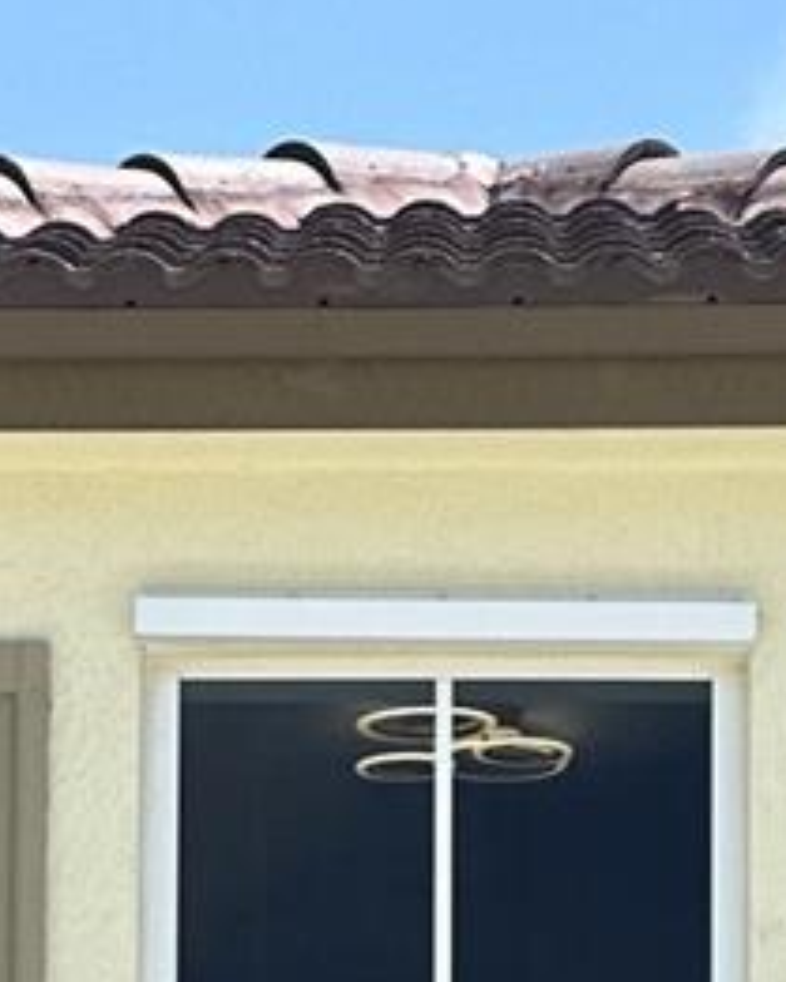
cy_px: 2167
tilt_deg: +7.5
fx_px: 10055
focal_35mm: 346
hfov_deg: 4.5
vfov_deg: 5.4
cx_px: 425
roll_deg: -1.6
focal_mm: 9
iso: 32
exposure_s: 1/544
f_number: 2.8
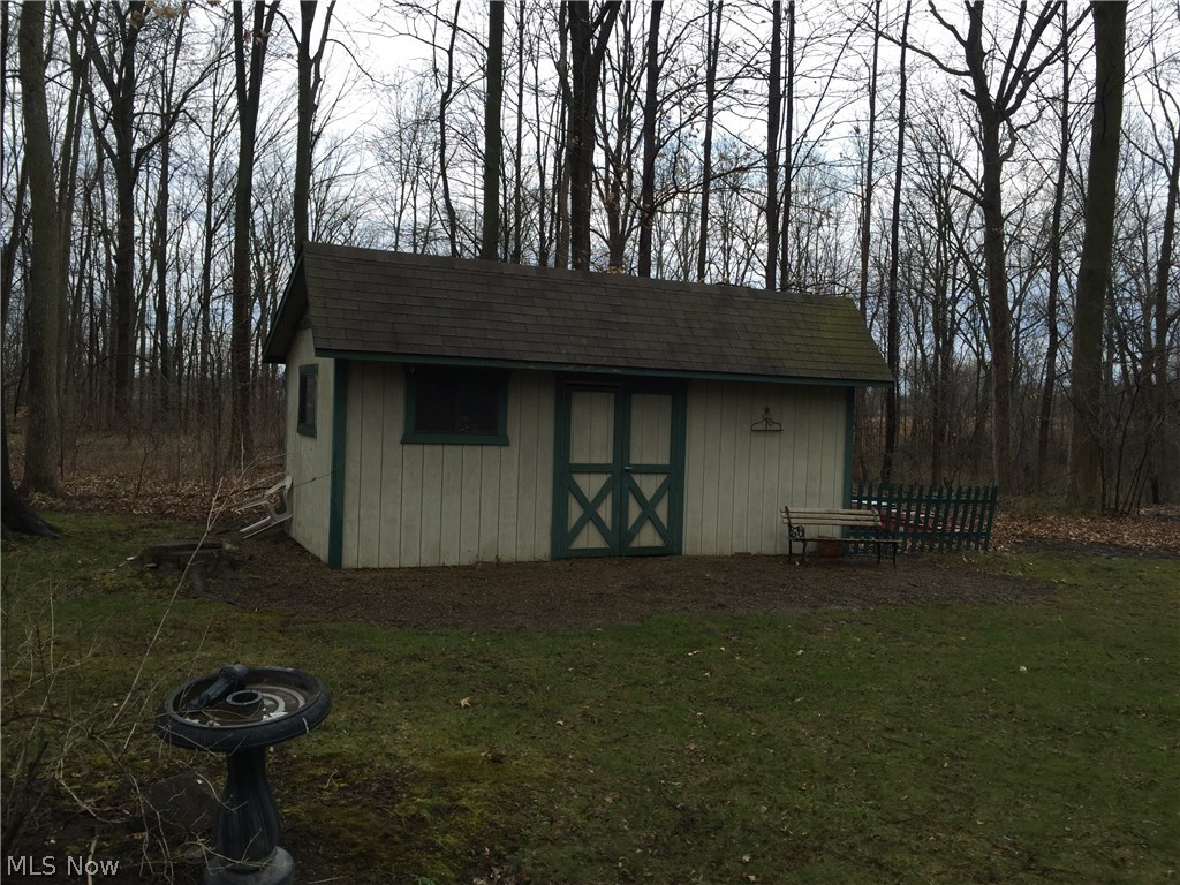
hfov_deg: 61.7
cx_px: 590
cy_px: 442
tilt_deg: -2.1
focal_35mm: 29
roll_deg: -1.7
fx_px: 989
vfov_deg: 48.2
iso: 32
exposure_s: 1/942
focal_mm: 4.15
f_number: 2.2
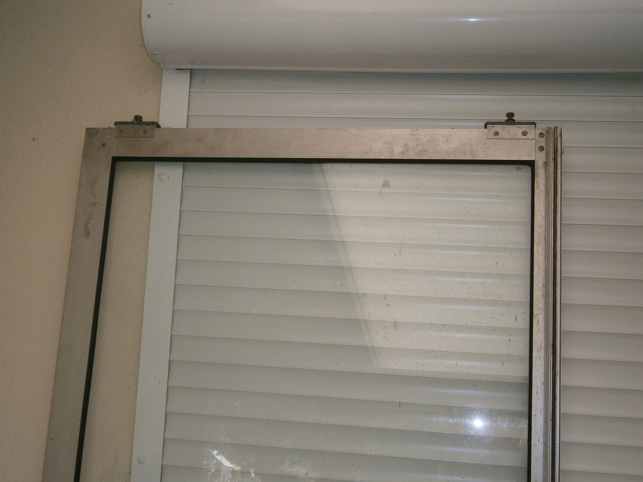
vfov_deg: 30.9
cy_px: 241
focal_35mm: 47
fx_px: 873
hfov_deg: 40.4
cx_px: 322
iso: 100
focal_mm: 8.3
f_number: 3.4
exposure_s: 1/250
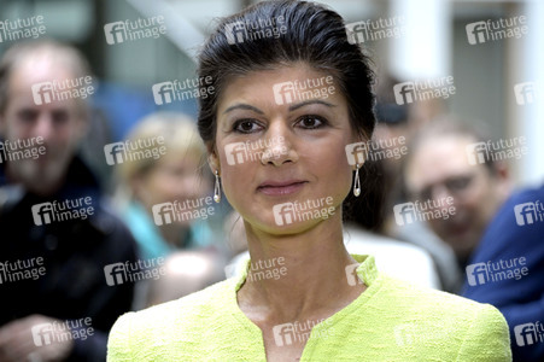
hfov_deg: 8.2
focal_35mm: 250
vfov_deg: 5.5
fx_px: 3775
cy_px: 181
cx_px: 272
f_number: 5.6
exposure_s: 1/400
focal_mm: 250
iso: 5000
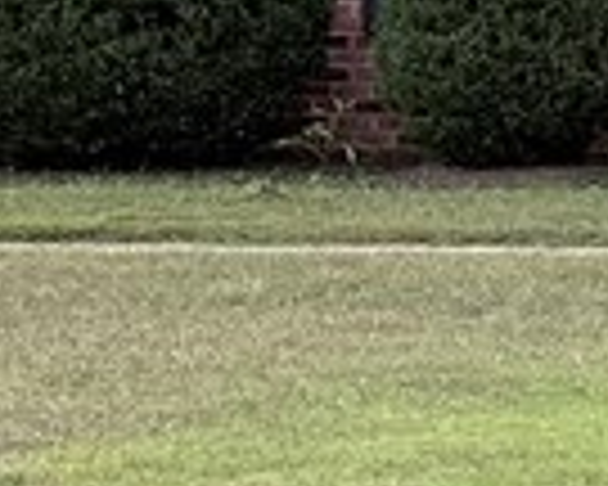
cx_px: 1720
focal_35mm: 178
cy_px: -14
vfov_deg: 8.6
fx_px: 3203
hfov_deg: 9.1
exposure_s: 1/665
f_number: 1.78
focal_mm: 6.76
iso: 100
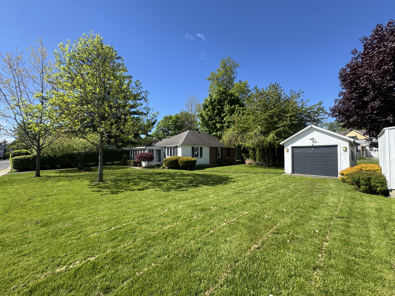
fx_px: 160
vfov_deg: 85.7
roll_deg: +0.3
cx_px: 198
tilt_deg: +3.3
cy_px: 148
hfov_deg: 102.1
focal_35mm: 14
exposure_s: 1/993
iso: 40
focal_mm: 2.22
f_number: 2.2
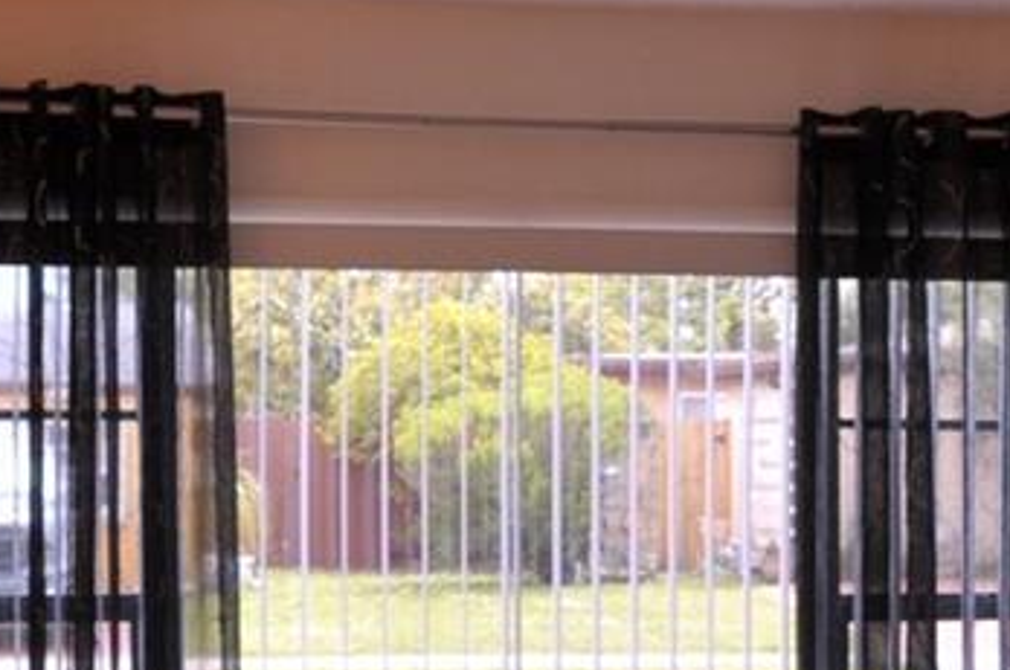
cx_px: 1114
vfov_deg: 10.9
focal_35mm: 124
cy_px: 676
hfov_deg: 16.1
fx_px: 3474
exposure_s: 1/25
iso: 200
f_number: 3.5
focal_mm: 18
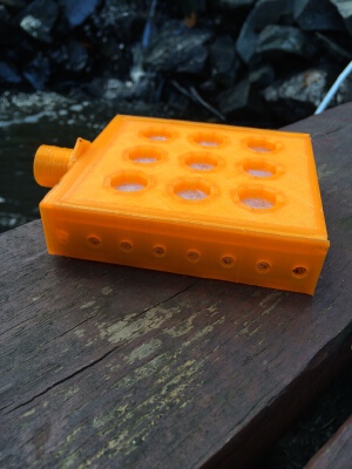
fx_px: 393
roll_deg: -3.2
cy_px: 234
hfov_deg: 48.2
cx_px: 176
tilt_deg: -36.6
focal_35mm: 29
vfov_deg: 61.7
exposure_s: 1/120
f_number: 2.2
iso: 32
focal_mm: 4.15
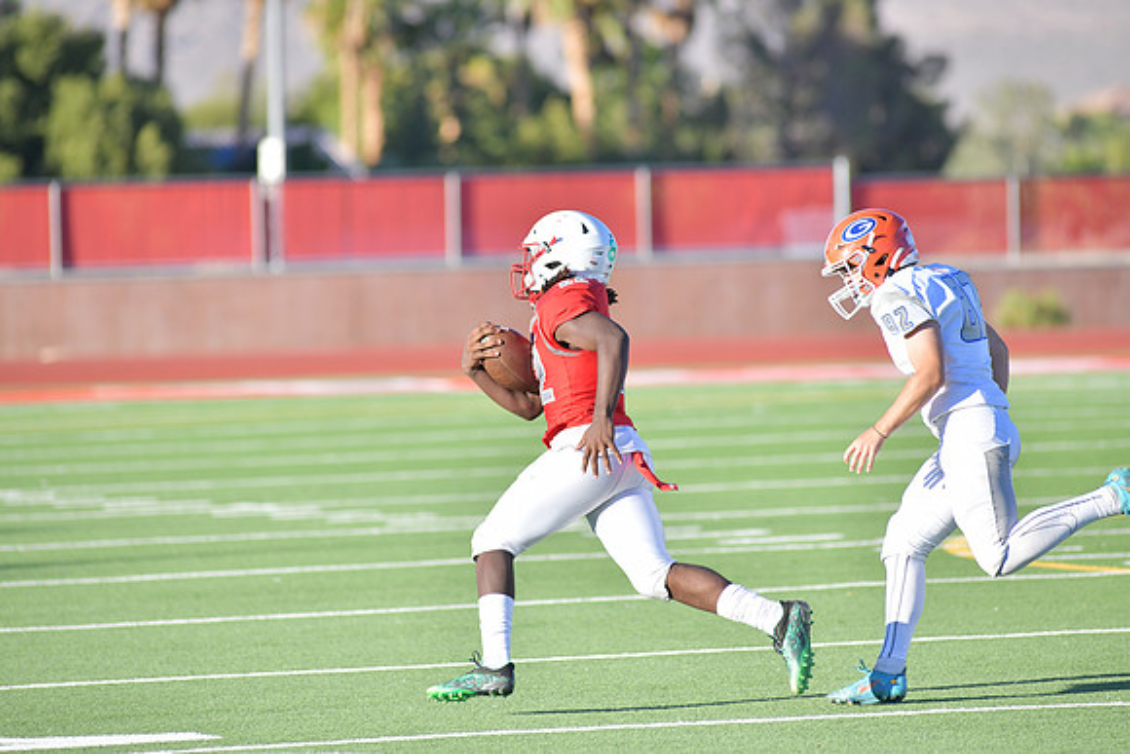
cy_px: 377
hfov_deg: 6.9
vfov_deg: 4.6
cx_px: 565
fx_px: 9418
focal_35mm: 300
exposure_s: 1/3200
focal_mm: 300
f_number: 5
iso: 800
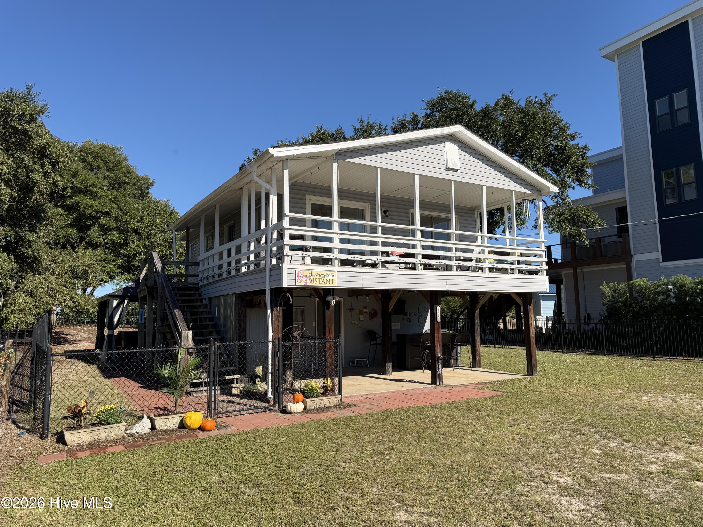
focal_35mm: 24
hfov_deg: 71.6
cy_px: 264
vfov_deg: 56.8
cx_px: 352
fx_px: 487
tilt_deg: +6.1
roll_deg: +1.5
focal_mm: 6.76
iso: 80
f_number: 1.78
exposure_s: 1/4167
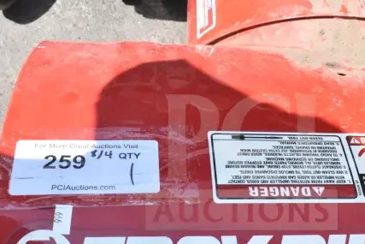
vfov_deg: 22.5
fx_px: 609
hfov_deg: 33.1
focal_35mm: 60
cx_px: 241
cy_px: 162
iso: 6400
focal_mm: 28
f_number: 20
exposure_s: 1/1600
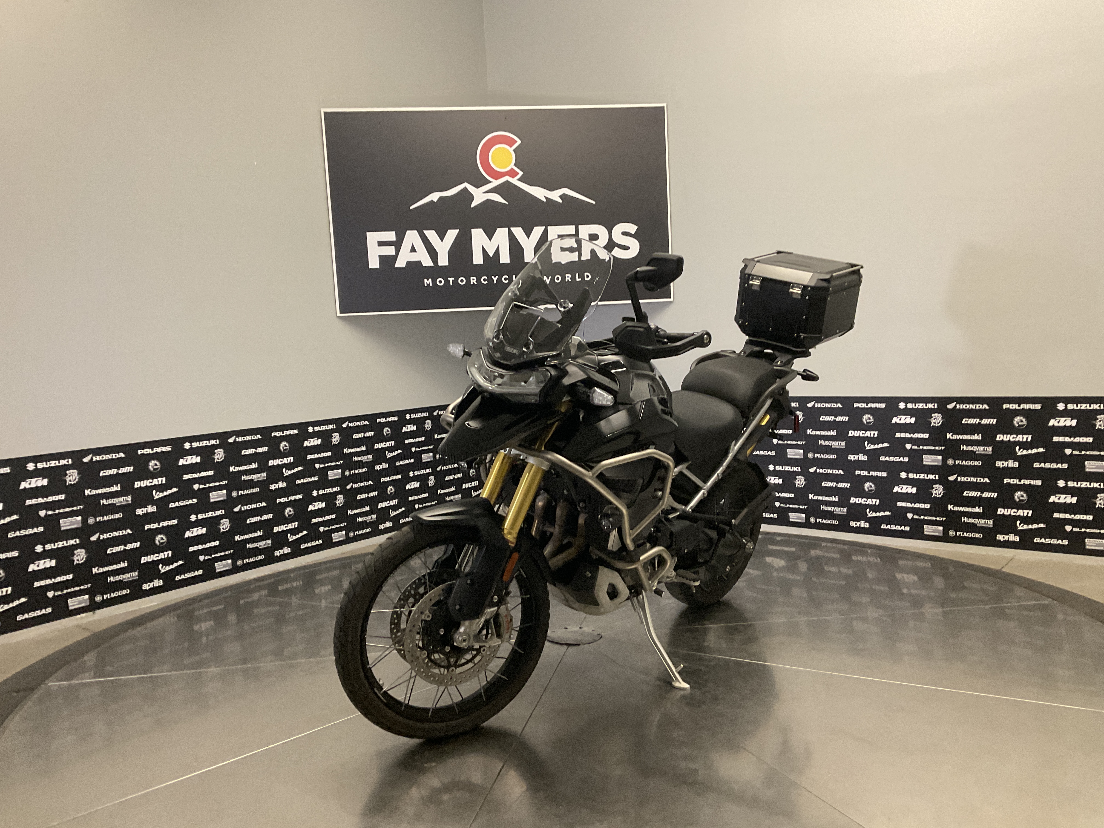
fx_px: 925
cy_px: 414
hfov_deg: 61.7
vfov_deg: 48.2
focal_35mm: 29
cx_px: 552
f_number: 1.8
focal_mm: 3
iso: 200
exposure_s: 1/60
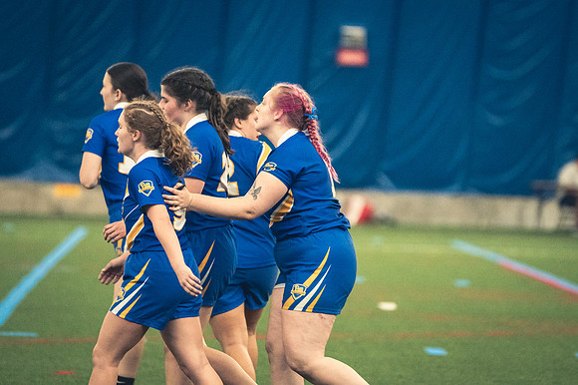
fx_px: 4814
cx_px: 289
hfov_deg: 6.9
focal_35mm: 300
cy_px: 192
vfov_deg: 4.6
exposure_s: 1/500
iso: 12800
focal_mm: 200
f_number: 2.8
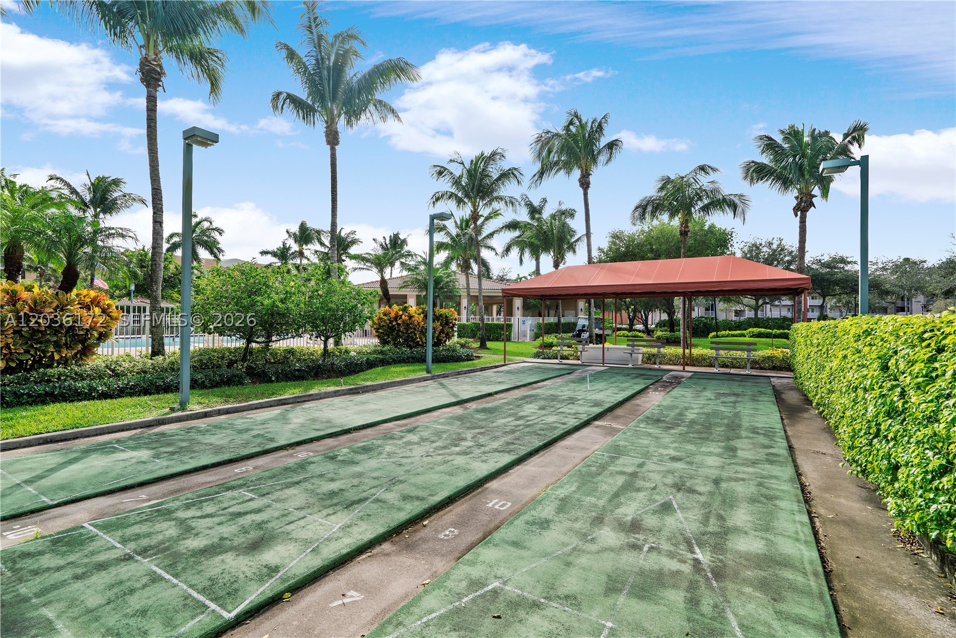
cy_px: 319
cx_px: 478
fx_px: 451
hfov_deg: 93.3
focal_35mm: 17
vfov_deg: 70.5
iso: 400
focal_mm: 17
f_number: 9.5
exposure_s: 1/2000
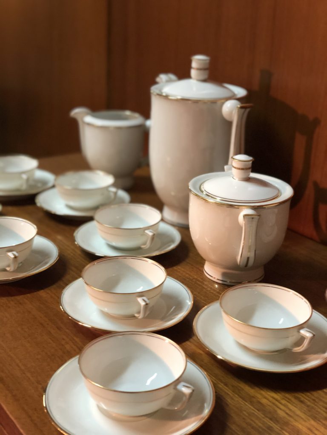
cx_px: 164
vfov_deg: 36.8
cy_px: 218
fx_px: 655
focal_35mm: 52
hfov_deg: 28.0
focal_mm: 6
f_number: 2.4
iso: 160
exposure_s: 1/14
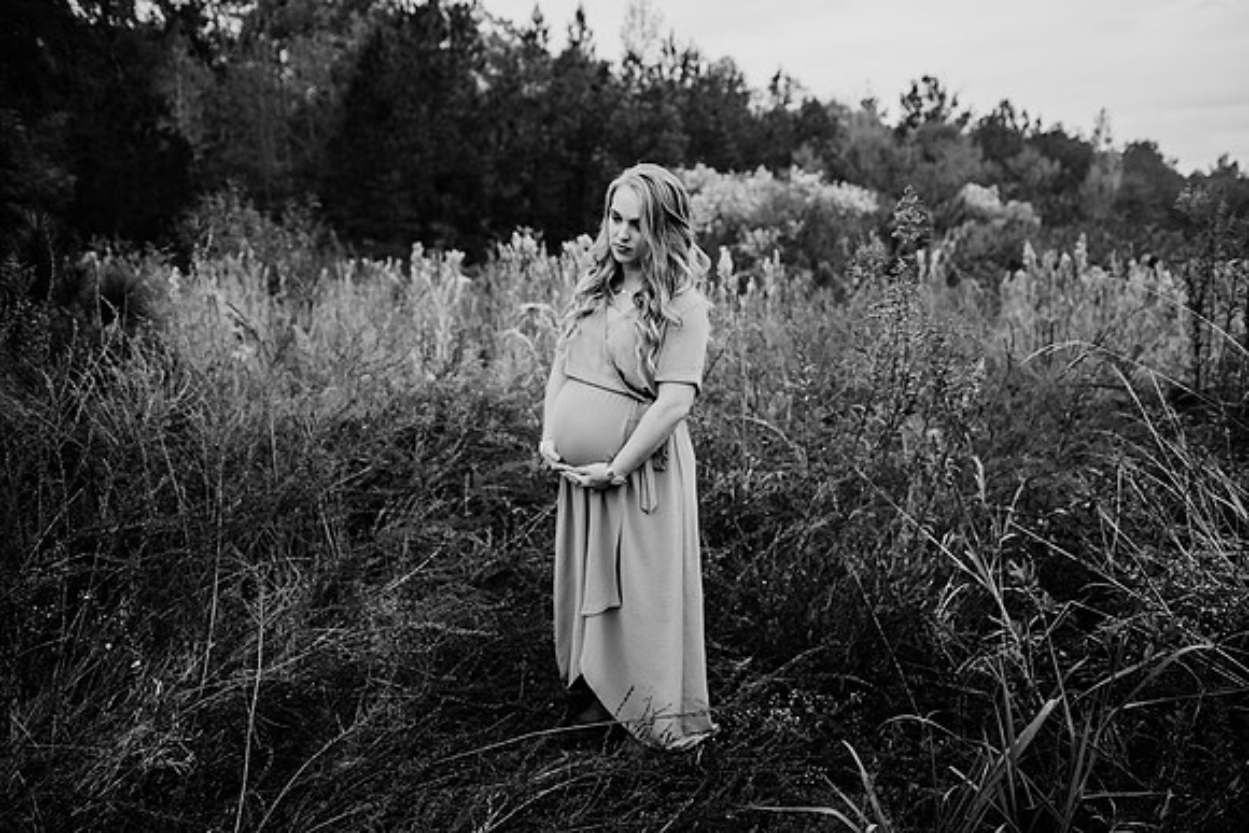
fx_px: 833
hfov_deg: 73.7
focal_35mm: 24
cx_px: 624
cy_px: 416
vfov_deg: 53.2
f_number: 2.5
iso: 400
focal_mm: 24
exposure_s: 1/250
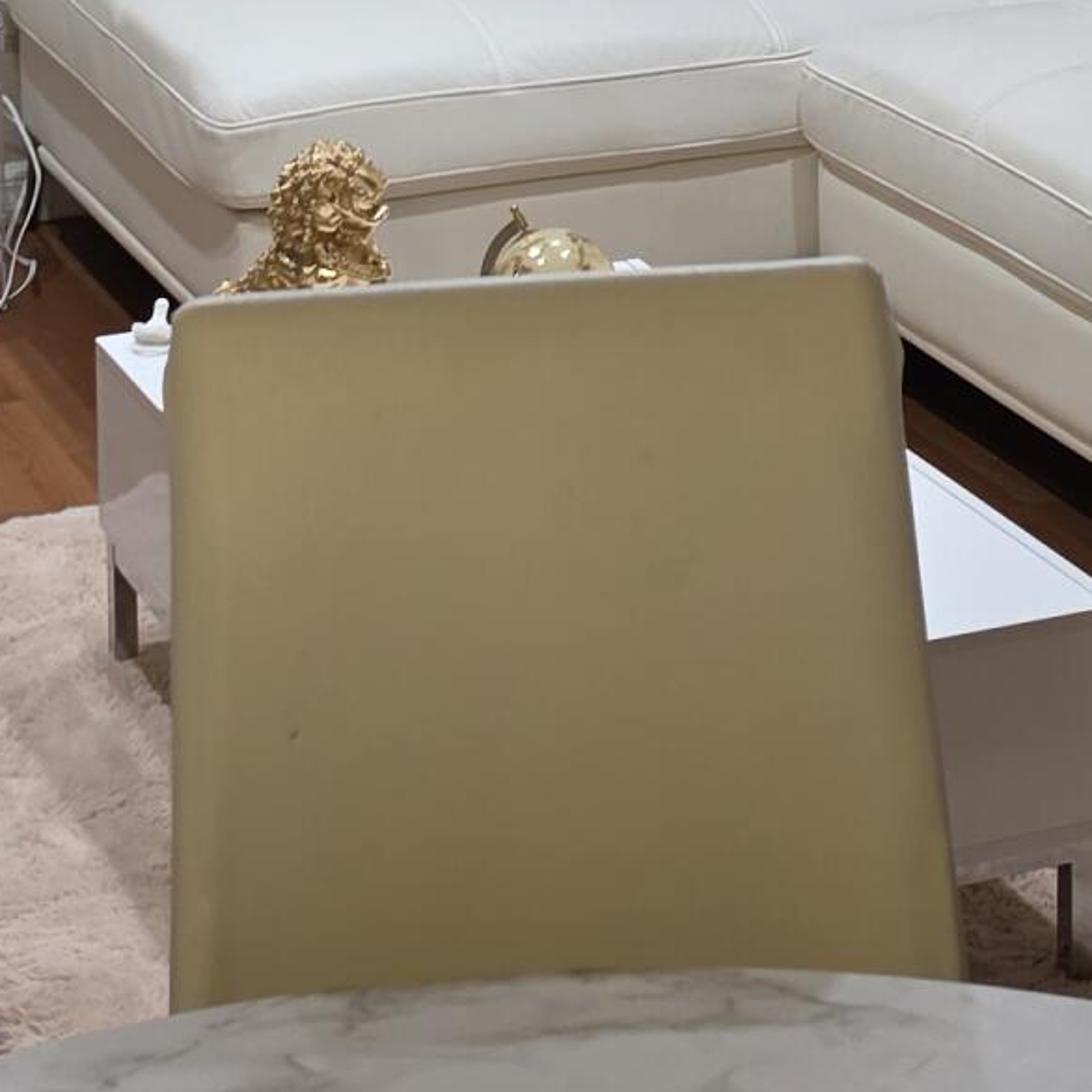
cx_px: 622
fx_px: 3712
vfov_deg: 15.6
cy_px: -473
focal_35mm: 104
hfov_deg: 16.7
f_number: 1.4
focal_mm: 6.5
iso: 250
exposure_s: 1/120
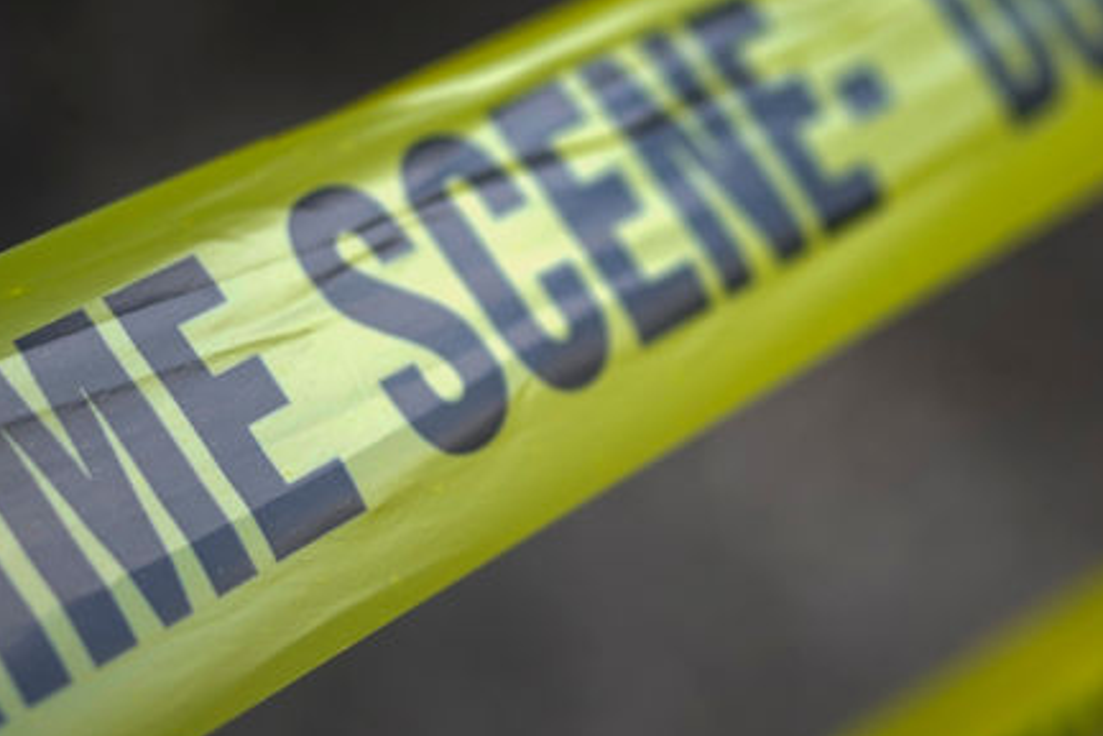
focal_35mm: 83
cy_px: 170
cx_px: 643
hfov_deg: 24.4
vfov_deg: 16.4
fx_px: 2543
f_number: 1.4
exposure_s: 1/1250
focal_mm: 35
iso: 250
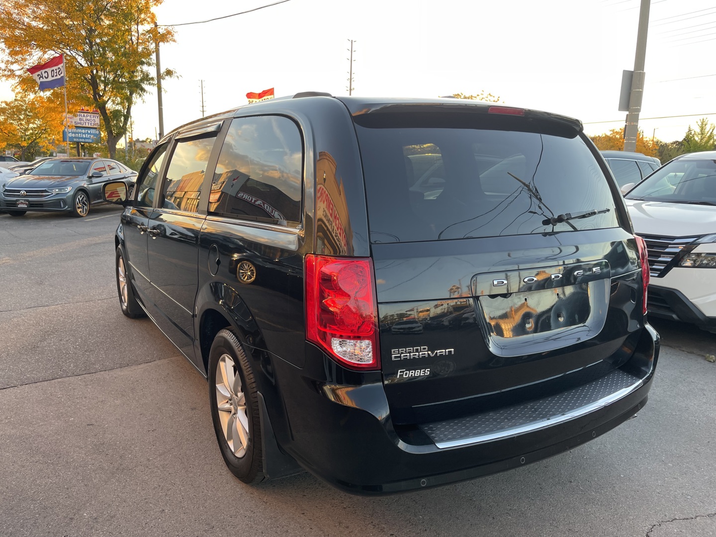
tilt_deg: -10.3
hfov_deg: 69.4
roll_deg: -1.9
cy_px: 268
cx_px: 358
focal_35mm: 25
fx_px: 517
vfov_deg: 54.9
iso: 40
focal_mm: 5.1
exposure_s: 1/121
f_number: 1.6
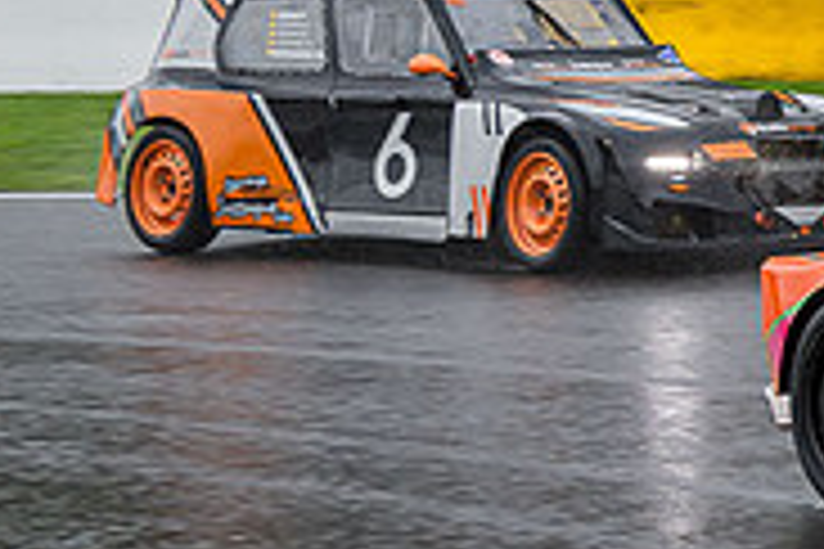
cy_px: 187
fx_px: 4509
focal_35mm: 197
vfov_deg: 7.0
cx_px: 1778
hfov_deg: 9.6
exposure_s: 1/250
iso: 320
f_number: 5
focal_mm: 45
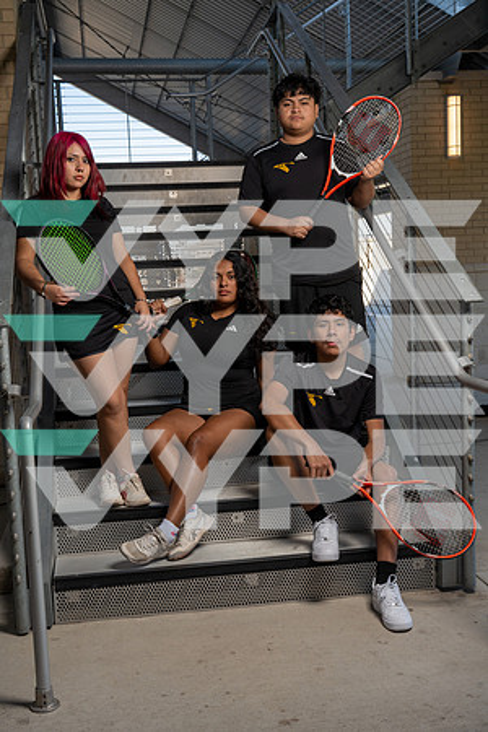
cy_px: 366
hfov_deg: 30.5
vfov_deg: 44.5
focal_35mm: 44
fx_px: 895
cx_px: 244
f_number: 8
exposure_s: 1/250
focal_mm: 44
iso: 250
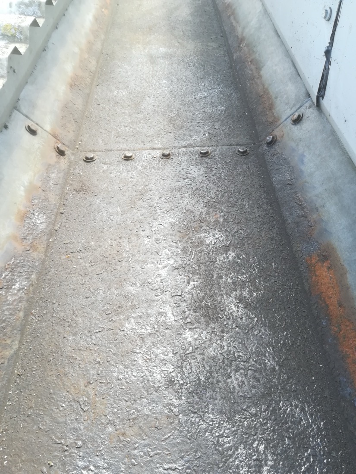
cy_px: 237
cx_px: 178
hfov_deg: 53.1
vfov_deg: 67.3
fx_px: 357
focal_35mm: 26
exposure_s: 1/100
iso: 64
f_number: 2.2
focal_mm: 3.83
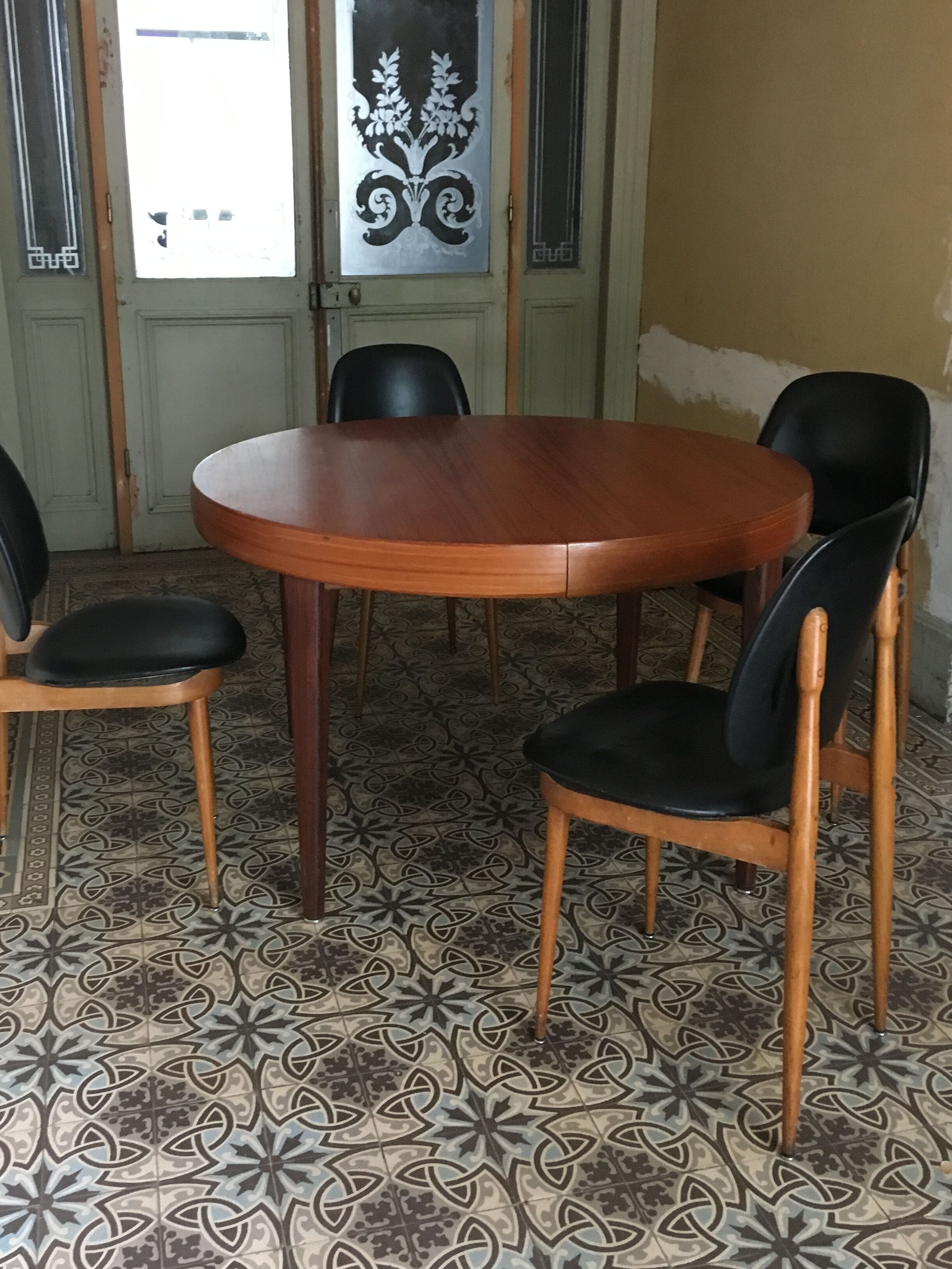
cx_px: 431
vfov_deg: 51.3
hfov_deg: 39.6
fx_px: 1320
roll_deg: +0.0
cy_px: 565
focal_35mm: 36
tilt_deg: -14.7
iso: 200
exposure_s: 1/17
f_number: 2.2
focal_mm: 4.15
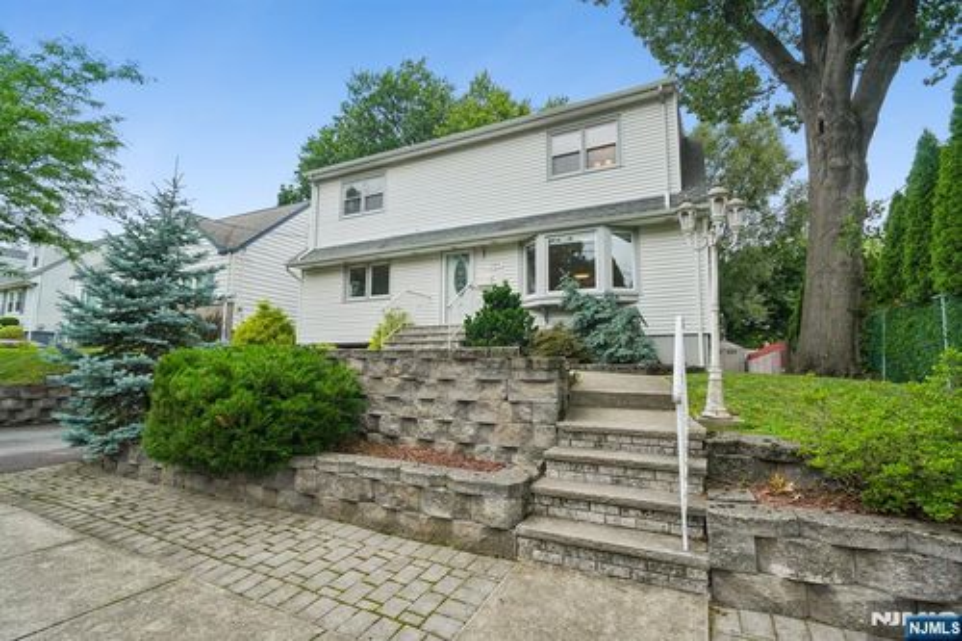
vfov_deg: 73.7
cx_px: 481
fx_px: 427
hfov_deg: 96.8
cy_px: 320
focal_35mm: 16
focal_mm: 16
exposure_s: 1/125
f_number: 8
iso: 400
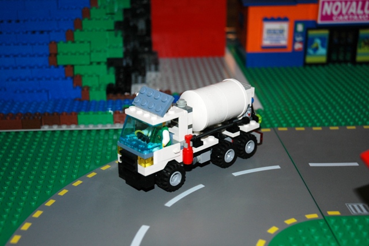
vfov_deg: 22.6
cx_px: 184
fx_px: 615
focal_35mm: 60
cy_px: 123
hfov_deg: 33.4
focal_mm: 40
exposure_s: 1/60
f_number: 4.5
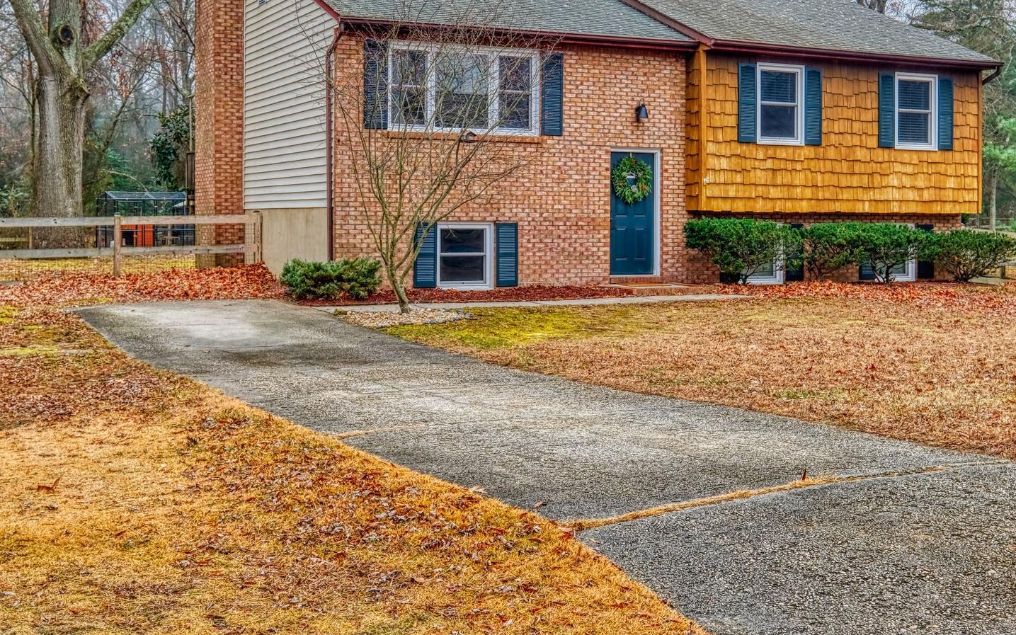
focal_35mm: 48
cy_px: 228
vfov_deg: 26.8
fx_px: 1329
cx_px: 498
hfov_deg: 41.8
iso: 200
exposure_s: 1/58
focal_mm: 21.9
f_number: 8
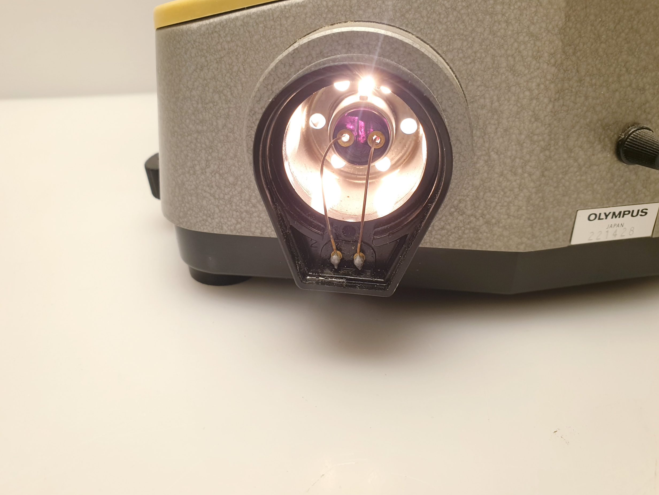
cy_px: 240
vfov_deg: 51.3
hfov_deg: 65.3
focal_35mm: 27
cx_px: 321
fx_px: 514
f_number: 2.4
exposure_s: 1/50
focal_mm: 4.3
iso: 80
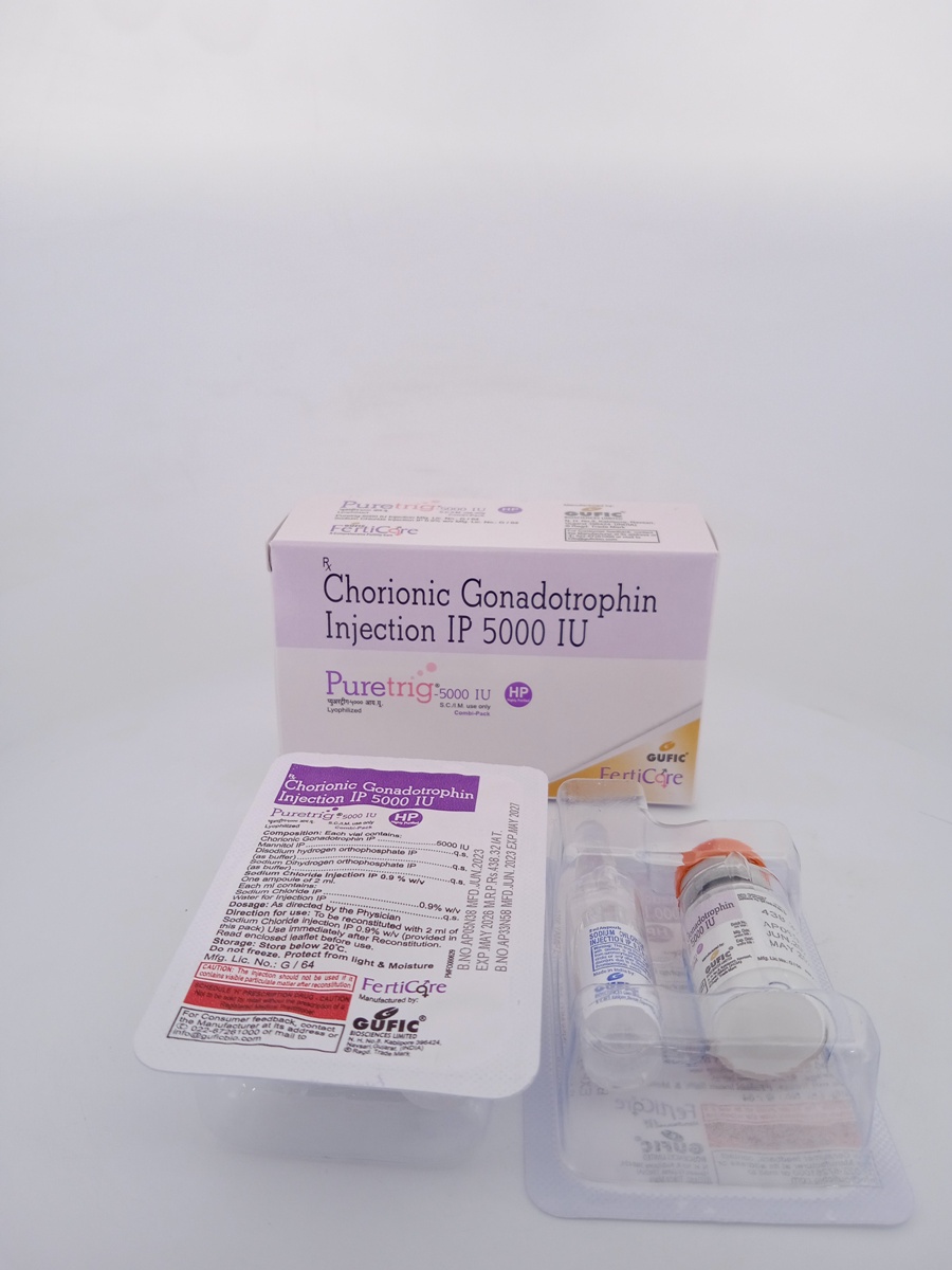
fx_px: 1027
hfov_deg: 49.7
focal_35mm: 28
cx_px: 476
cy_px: 635
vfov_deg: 63.4
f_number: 2.2
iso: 111
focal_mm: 3.43
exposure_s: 1/148
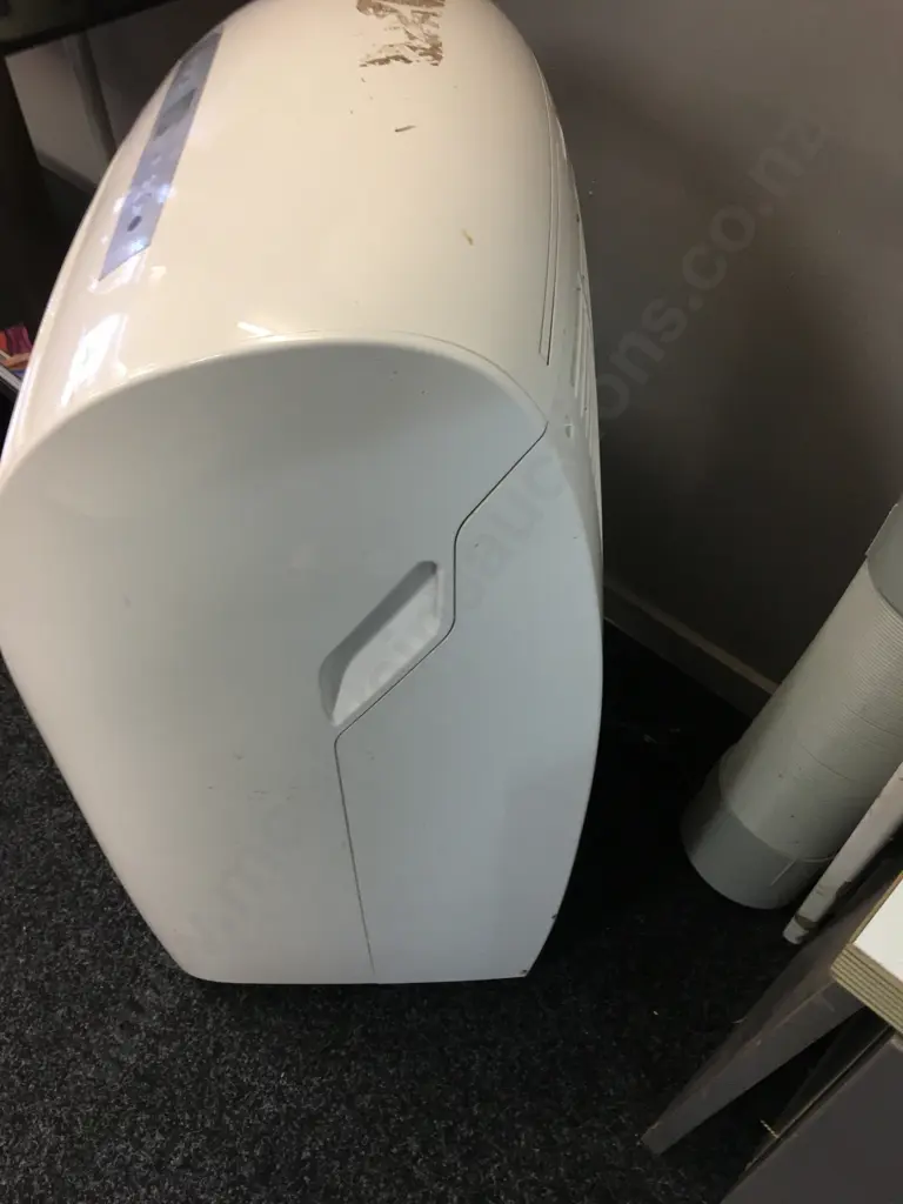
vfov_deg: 61.7
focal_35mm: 29
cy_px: 602
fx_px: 1009
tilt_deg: -48.4
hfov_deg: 48.2
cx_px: 452
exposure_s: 1/17
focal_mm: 4.15
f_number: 2.2
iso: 40
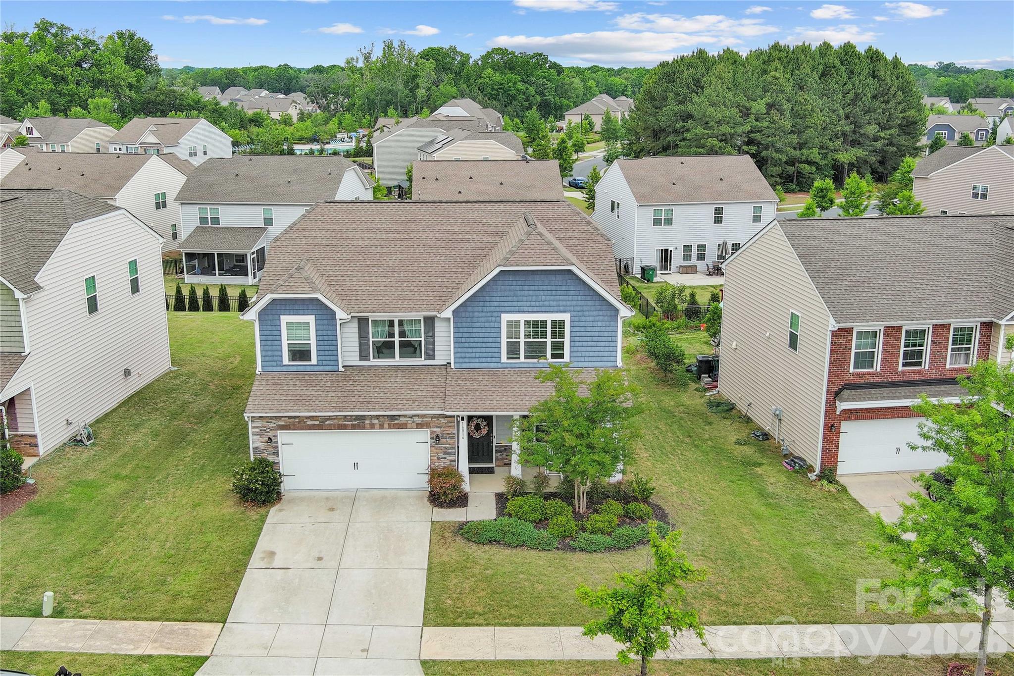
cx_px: 507
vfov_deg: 45.0
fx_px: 817
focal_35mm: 29
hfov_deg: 63.7
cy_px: 338
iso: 100
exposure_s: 1/1050
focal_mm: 10.57
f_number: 2.8
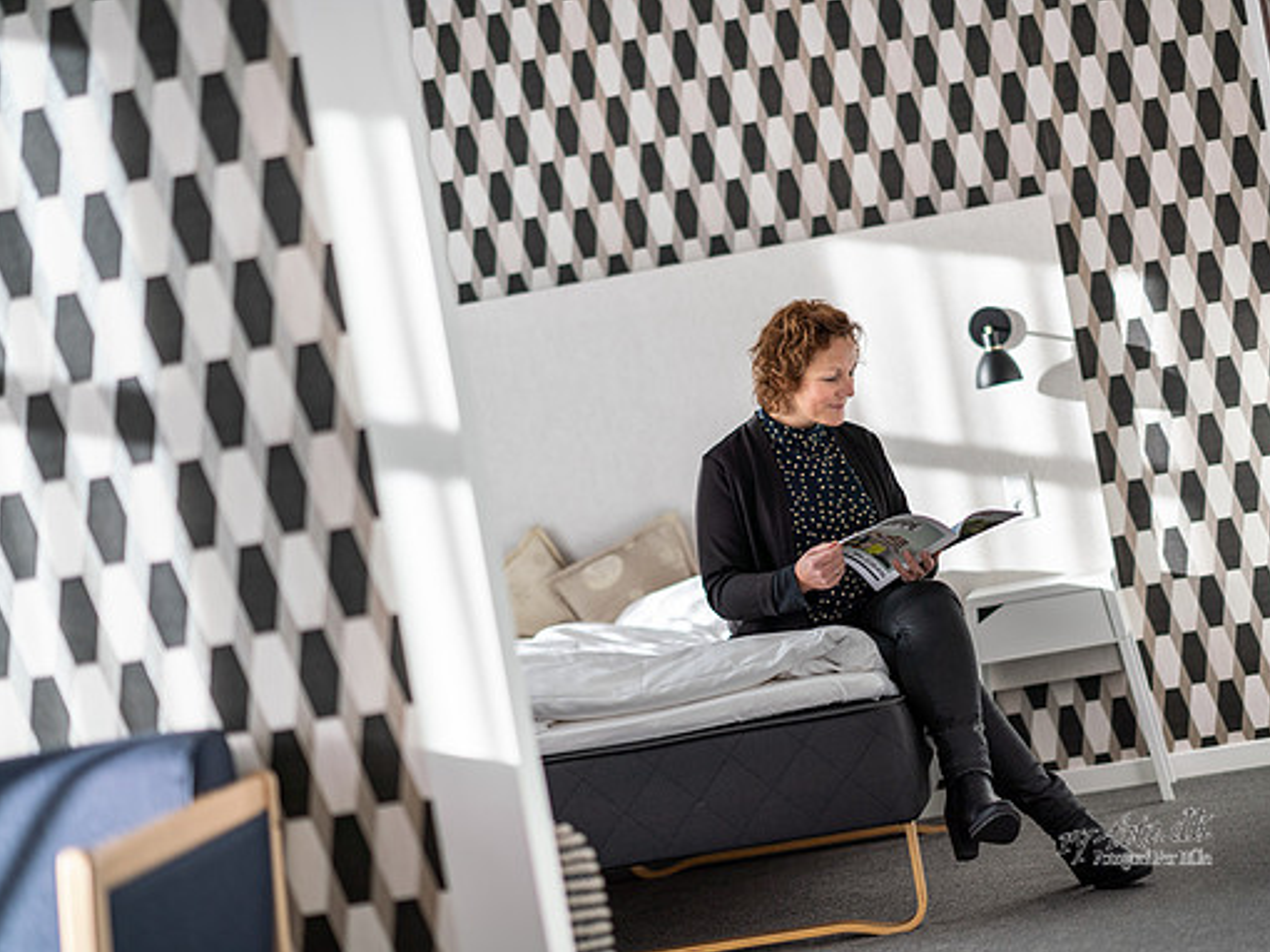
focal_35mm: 93
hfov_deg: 21.1
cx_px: 657
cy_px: 480
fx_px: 3410
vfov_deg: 15.9
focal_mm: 85
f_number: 1.4
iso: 100
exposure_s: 1/1250
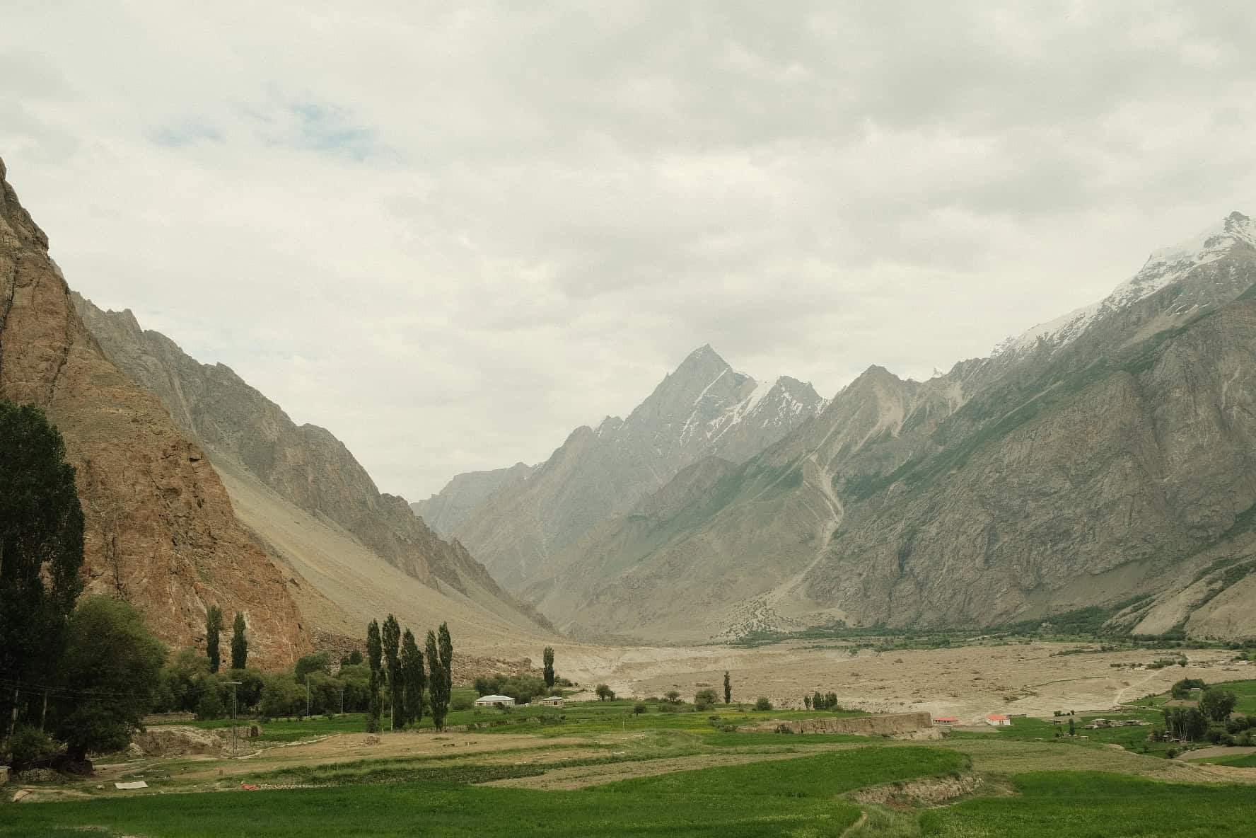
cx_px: 628
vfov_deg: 41.1
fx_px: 1116
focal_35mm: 32
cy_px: 419
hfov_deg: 58.7
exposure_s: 1/300
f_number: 11
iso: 640
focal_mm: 21.4
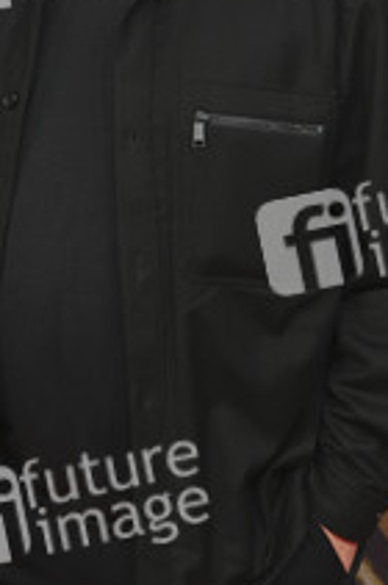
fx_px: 2611
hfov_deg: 8.5
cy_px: 91
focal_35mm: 161
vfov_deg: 12.7
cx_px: 147
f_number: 6.3
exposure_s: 1/160
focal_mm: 85
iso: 800
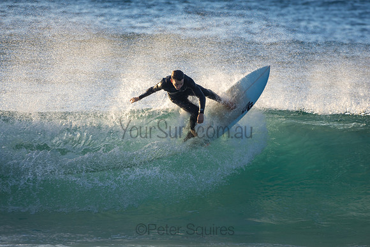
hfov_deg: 2.7
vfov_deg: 1.8
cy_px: 124
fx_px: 7710
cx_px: 185
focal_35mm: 750
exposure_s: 1/500
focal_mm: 500
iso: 200
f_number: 5.6
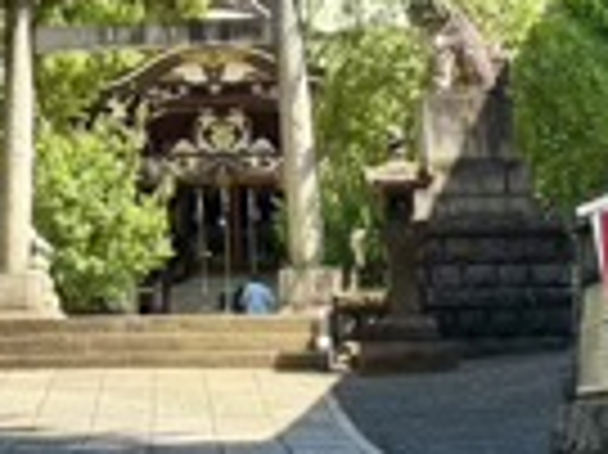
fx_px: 2369
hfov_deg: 14.4
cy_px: -645
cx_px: 27
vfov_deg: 9.7
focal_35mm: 135
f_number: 1.6
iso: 50
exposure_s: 1/544
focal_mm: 5.96
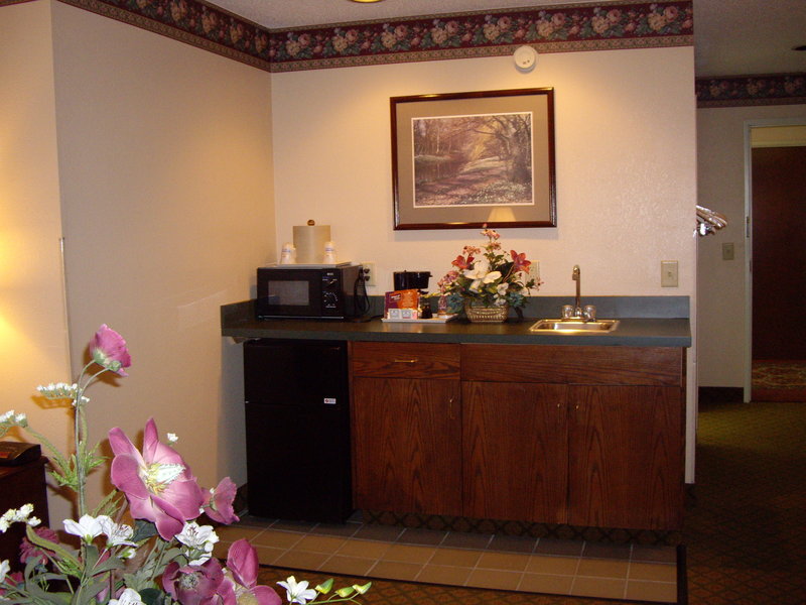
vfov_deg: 37.7
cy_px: 302
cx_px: 403
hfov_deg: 49.0
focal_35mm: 38
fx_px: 885
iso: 400
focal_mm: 7.9
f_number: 2.8
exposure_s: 1/40
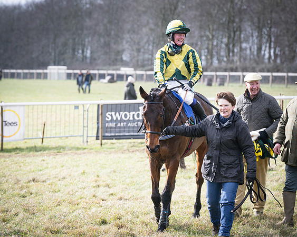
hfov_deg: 12.7
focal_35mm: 152
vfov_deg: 10.2
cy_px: 118
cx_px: 148
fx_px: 1336
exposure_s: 1/1000
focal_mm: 135
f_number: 5
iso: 400
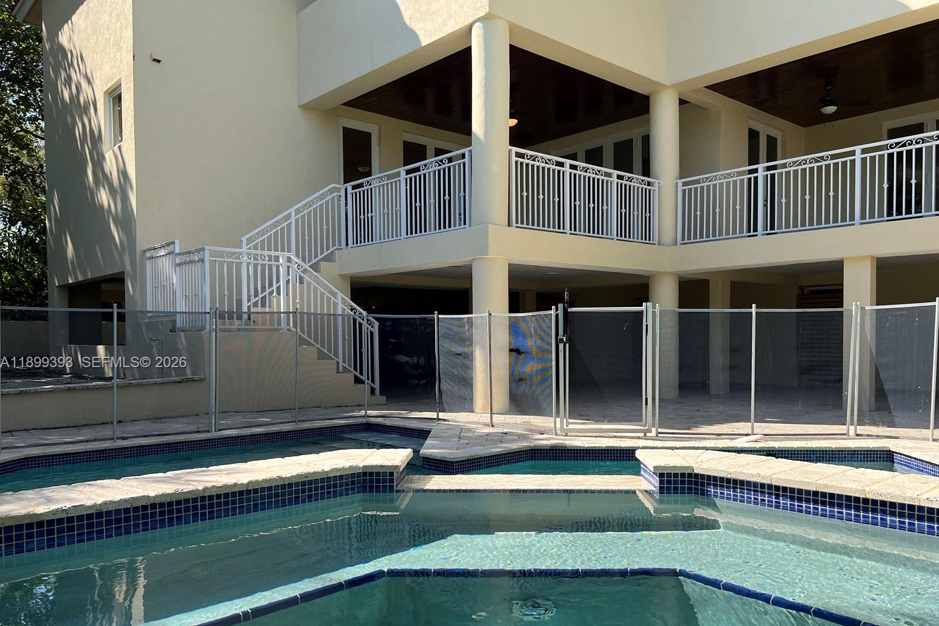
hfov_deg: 65.5
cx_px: 484
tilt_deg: -0.2
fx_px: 730
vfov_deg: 46.2
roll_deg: +0.8
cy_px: 363
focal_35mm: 28
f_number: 1.5
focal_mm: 5.7
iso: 50
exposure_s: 1/1808
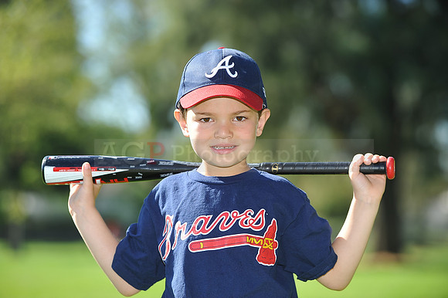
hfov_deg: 12.5
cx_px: 224
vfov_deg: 8.3
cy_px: 149
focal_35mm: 165
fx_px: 2052
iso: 200
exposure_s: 1/640
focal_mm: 165
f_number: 4.5
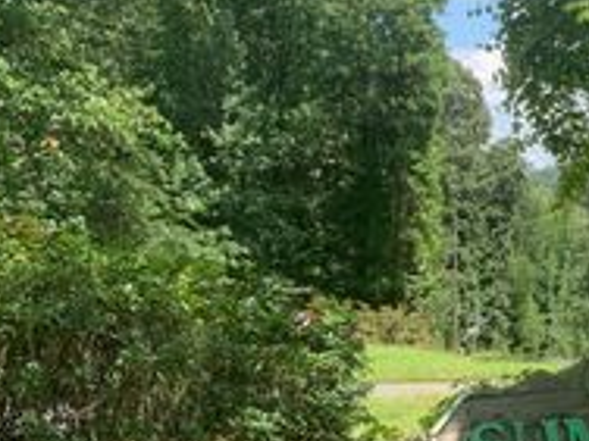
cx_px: 639
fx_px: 1174
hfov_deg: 26.1
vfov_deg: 20.6
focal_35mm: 69
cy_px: 449
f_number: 1.8
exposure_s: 1/743
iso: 25
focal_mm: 4.25
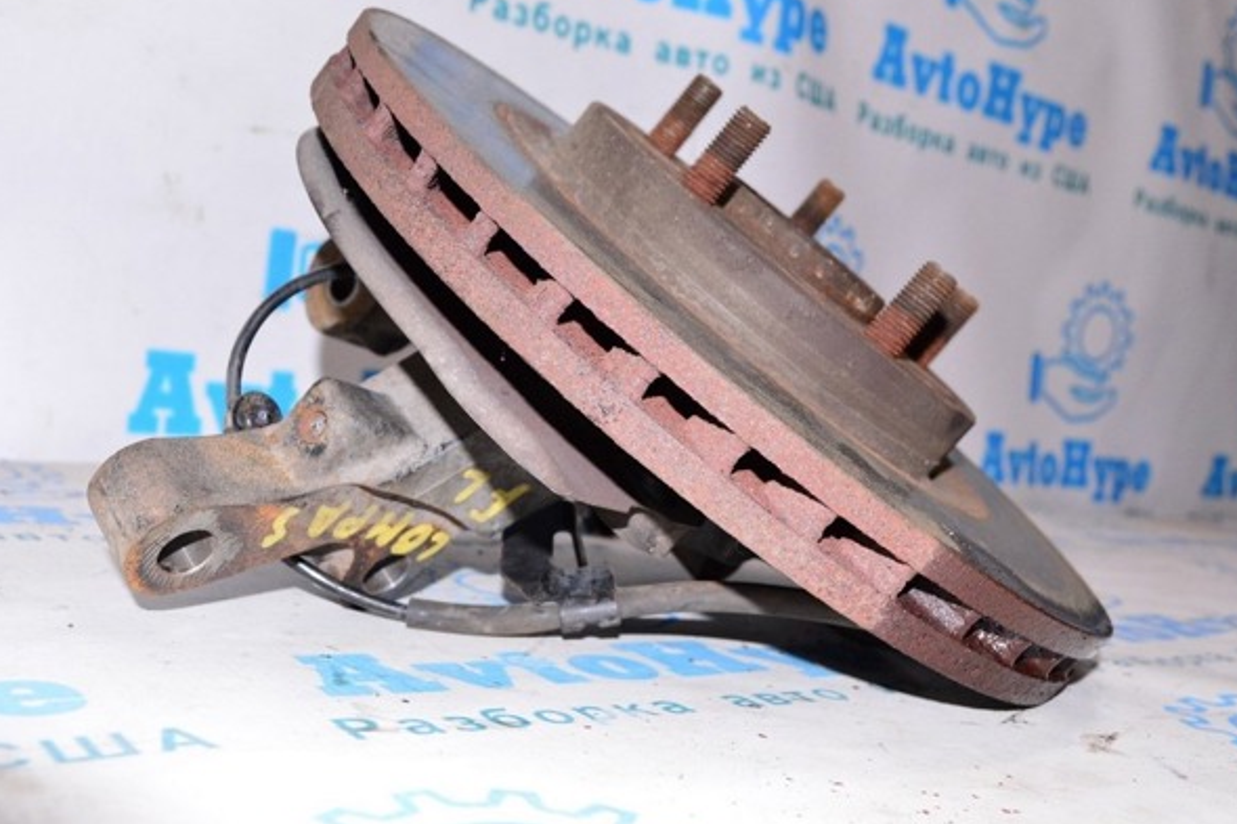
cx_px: 591
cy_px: 414
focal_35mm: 39
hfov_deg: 49.6
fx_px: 1340
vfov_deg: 34.2
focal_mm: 24
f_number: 8
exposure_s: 1/160
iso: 1600
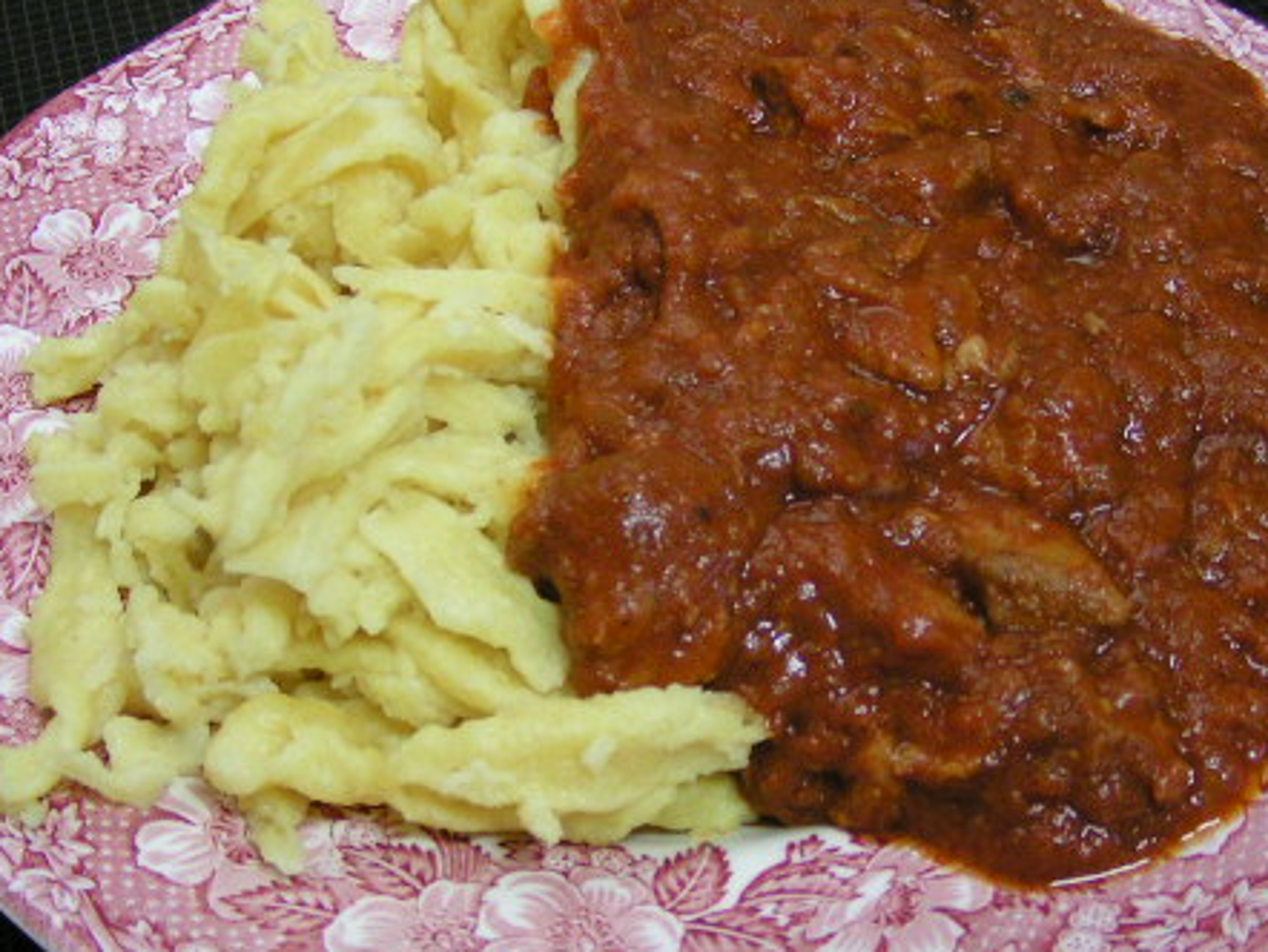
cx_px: 654
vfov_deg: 26.6
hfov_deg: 34.9
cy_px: 533
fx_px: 2016
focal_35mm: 55
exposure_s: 1/13
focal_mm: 5.8
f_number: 2.8
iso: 200
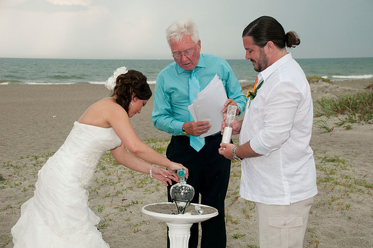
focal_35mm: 66
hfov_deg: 30.6
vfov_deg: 20.6
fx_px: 683
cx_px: 186
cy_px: 124
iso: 400
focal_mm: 44
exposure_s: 1/100
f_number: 5.6
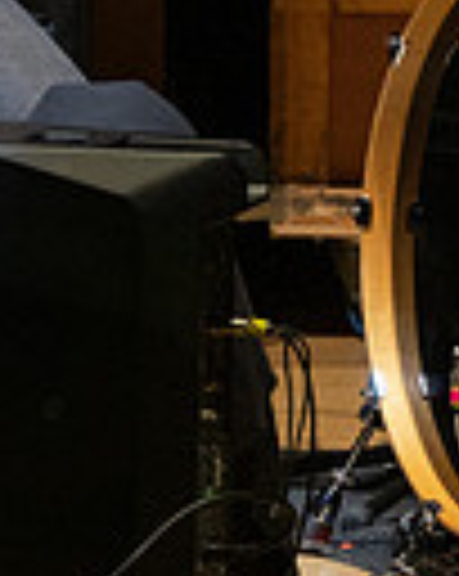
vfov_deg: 0.9
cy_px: -183
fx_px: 34945
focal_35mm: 2053
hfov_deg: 0.8
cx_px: 533
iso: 2000
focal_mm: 382
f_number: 5.6
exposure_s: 1/250
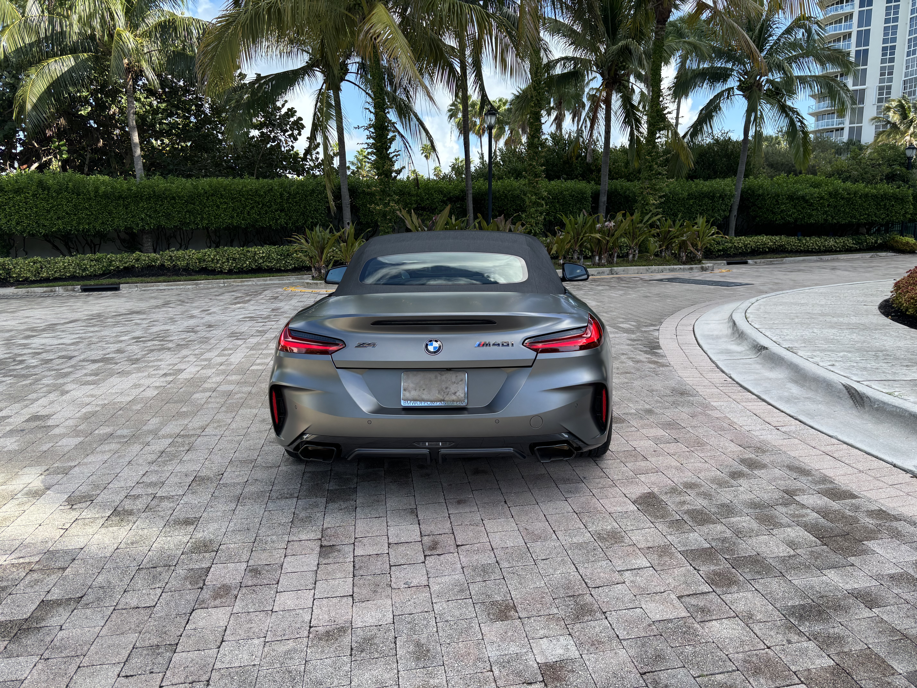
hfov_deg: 67.3
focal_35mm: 26
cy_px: 344
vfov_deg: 53.1
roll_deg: -0.8
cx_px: 458
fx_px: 689
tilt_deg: -10.4
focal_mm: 5.96
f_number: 1.6
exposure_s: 1/742
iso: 50
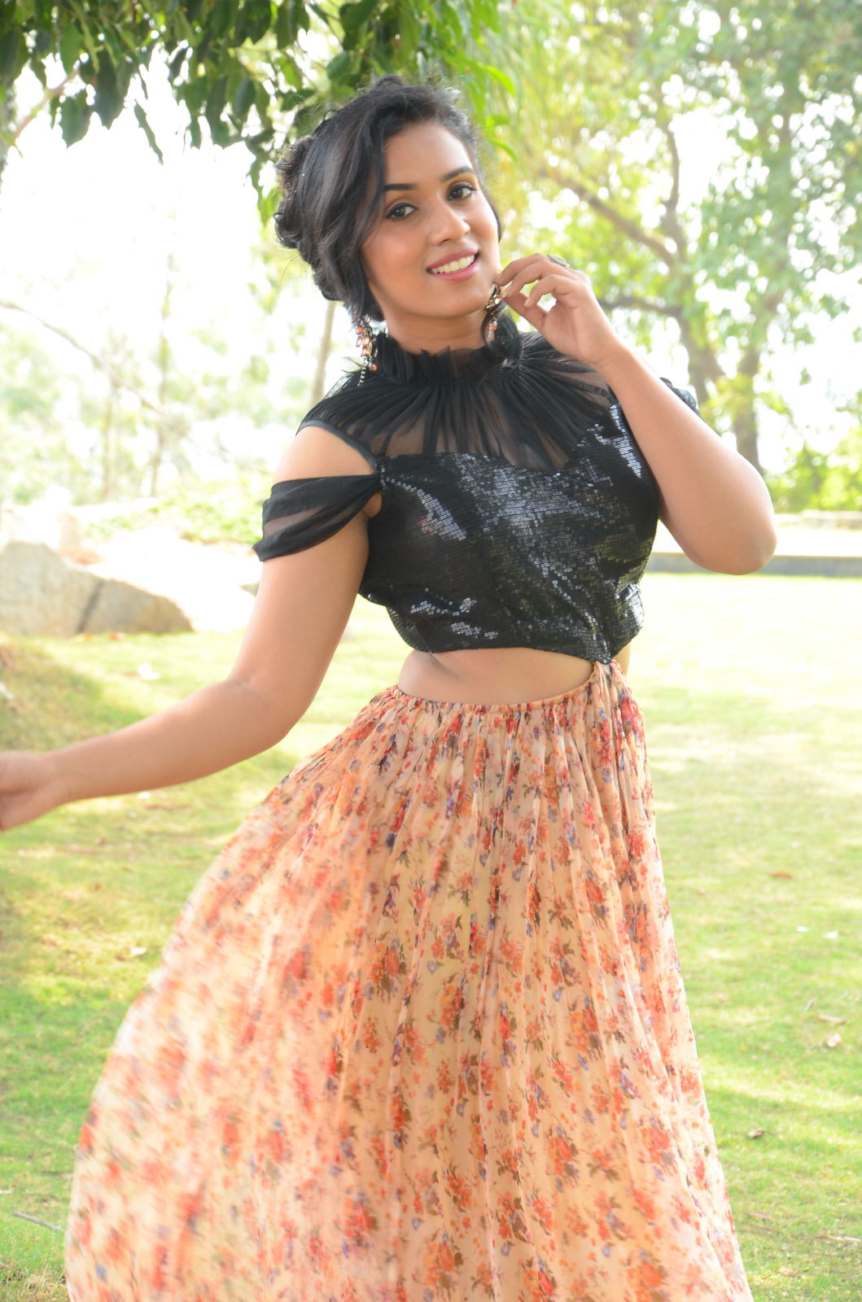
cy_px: 651
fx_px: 4602
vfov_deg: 16.1
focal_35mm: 128
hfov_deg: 10.7
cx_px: 431
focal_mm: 85
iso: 500
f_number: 7.1
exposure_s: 1/100
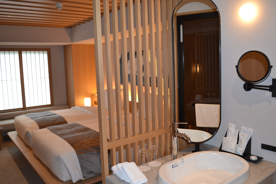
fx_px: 230
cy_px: 92
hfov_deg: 61.9
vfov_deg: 43.6
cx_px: 138
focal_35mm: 30
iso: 400
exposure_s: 1/60
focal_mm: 20
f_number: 4
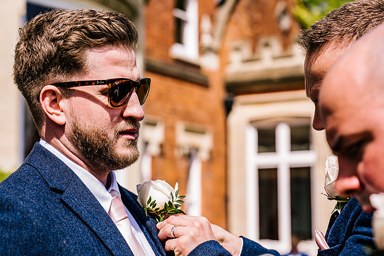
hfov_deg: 28.0
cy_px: 128
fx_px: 770
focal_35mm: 72
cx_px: 192
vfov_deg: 18.9
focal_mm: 70
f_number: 4.5
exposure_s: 1/800
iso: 200
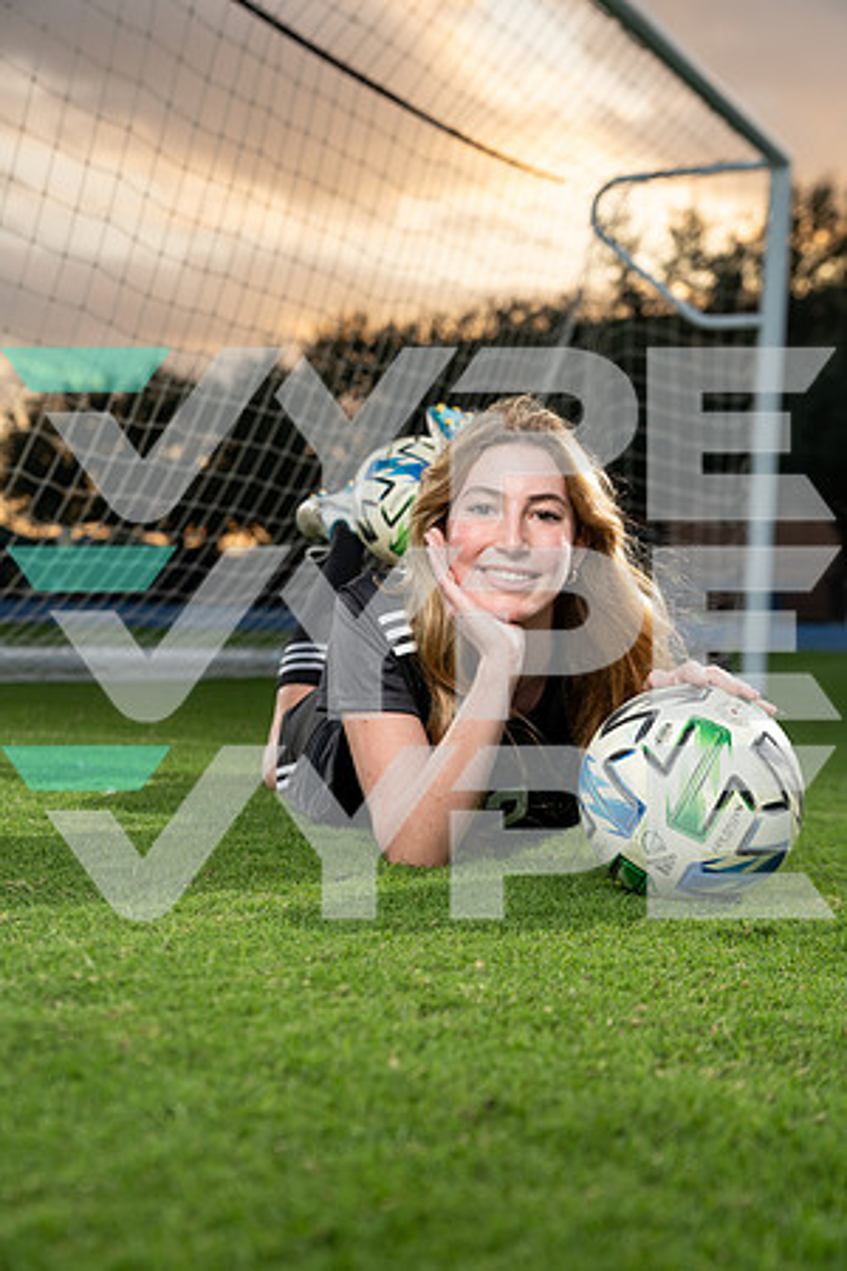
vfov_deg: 38.9
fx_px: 1800
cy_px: 636
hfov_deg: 26.5
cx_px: 424
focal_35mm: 51
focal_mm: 51
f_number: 4
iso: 160
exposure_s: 1/250
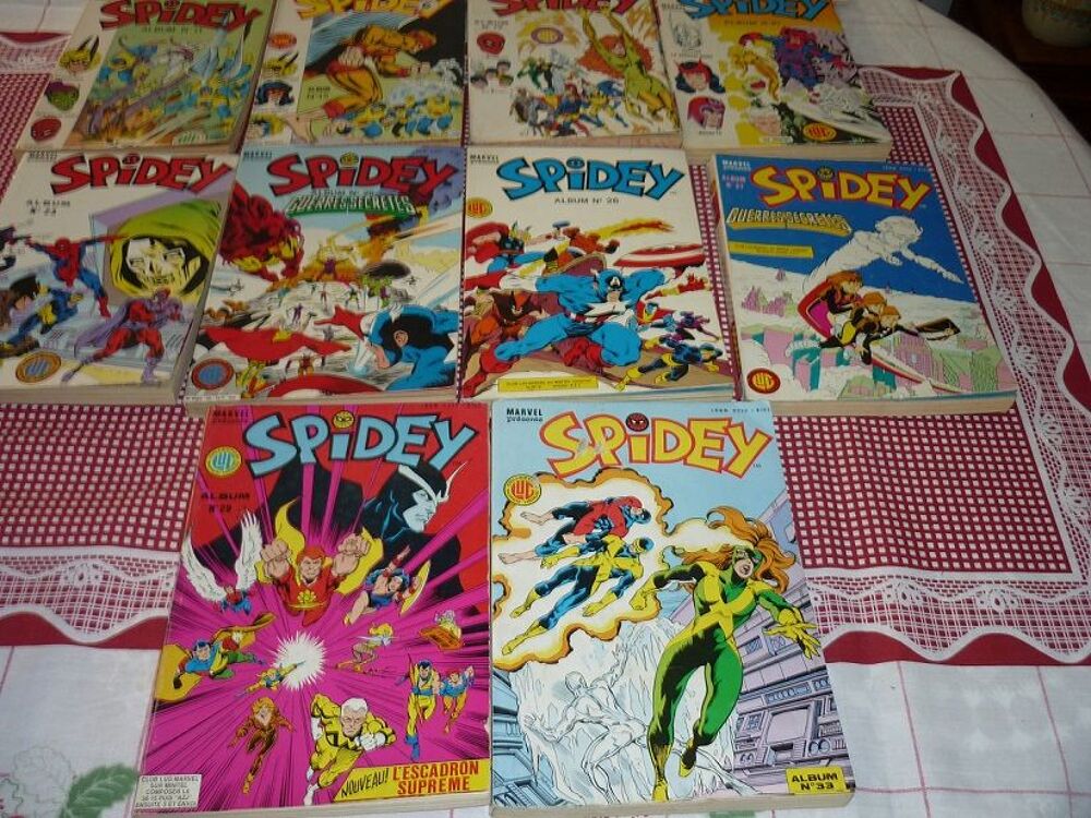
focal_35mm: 33
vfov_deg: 42.9
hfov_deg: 55.4
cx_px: 546
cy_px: 409
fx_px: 1040
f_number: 2.8
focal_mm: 5.5
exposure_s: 1/30
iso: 100
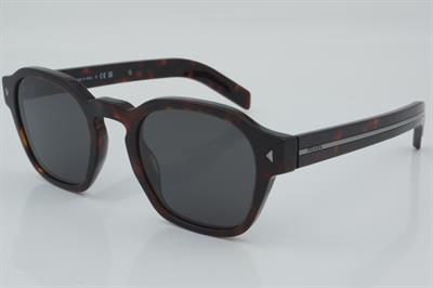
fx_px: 901
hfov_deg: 27.0
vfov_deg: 18.2
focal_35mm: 75
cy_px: 144
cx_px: 216
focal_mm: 50
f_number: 32
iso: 100
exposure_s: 1/4
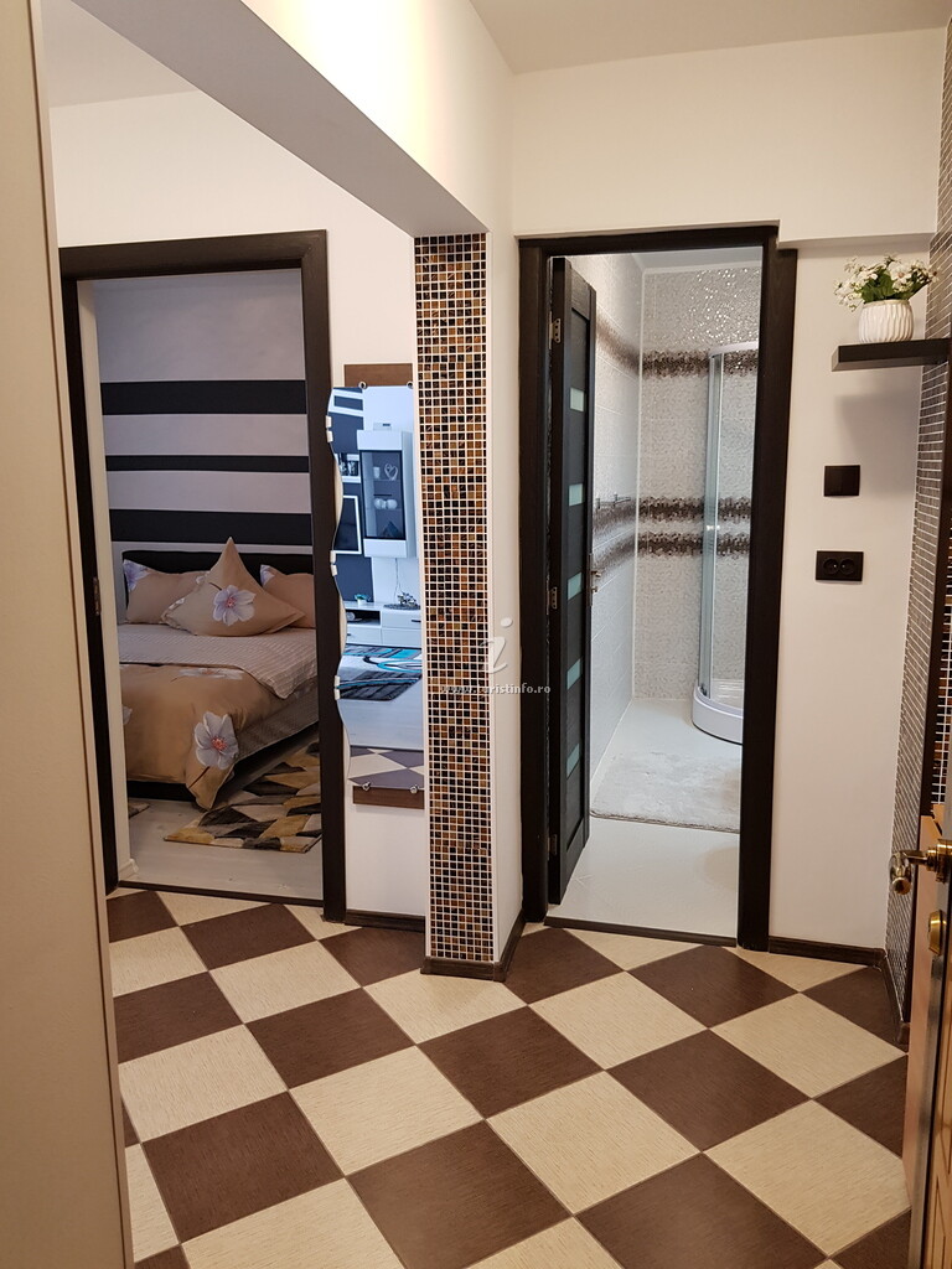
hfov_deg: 53.1
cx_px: 476
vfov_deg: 67.3
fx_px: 953
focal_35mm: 26
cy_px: 634
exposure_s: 1/33
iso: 160
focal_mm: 4.2
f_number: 1.7
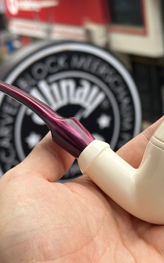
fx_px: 486
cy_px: 132
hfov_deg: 19.0
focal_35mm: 68
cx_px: 123
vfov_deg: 30.2
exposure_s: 1/369
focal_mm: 6.86
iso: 64
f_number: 1.78
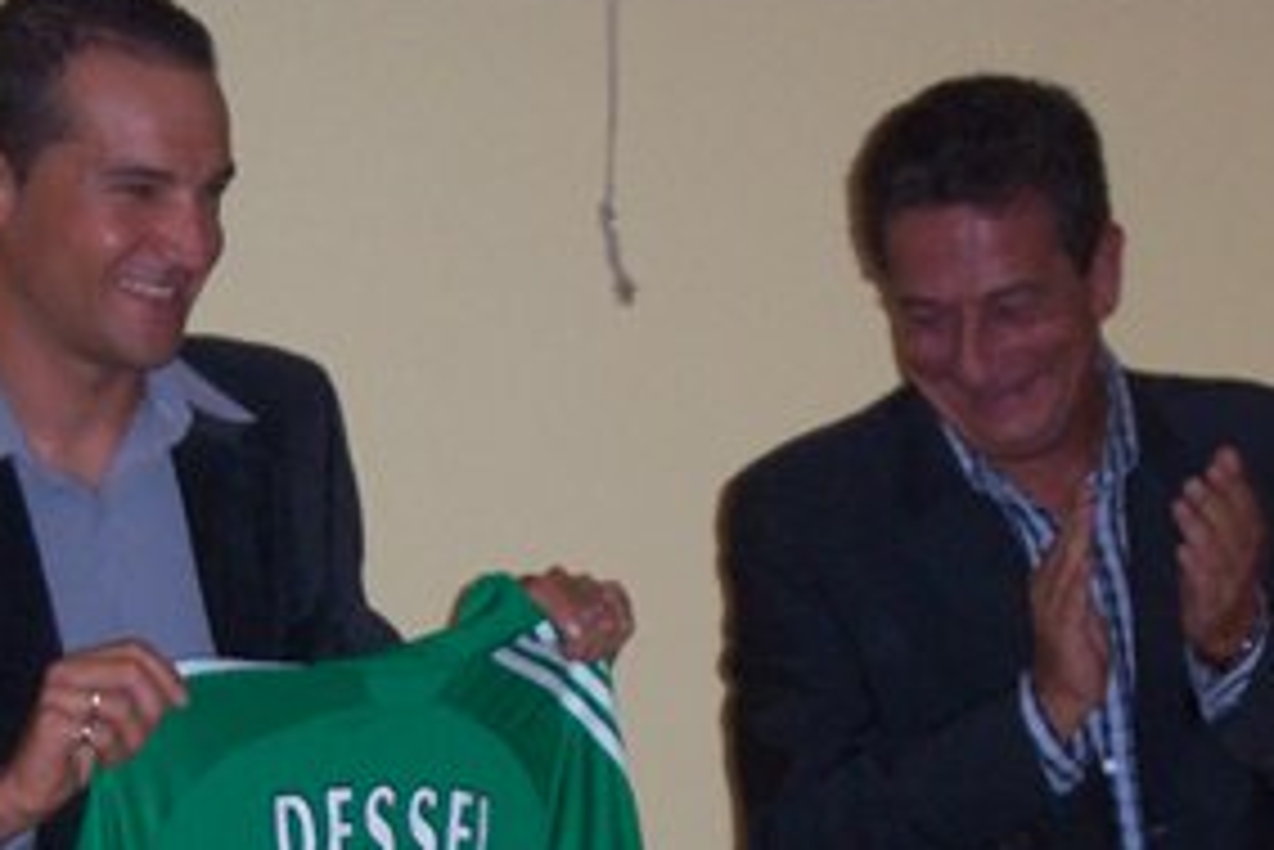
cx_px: 513
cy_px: 868
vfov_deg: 8.5
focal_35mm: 161
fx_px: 5700
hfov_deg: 12.7
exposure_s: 1/60
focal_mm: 16
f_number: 4
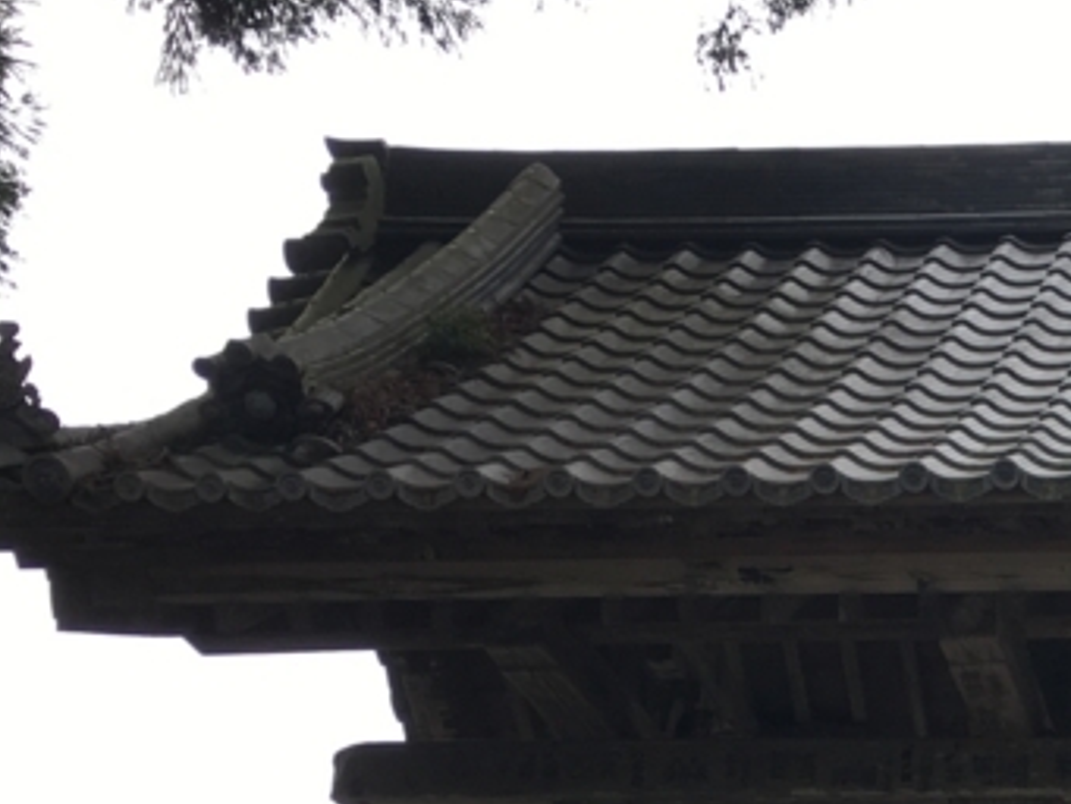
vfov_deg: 16.0
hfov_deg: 20.8
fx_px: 2693
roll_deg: -1.1
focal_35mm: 87
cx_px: 1329
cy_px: 1090
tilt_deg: +11.1
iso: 25
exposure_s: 1/220
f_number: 2.2
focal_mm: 4.15
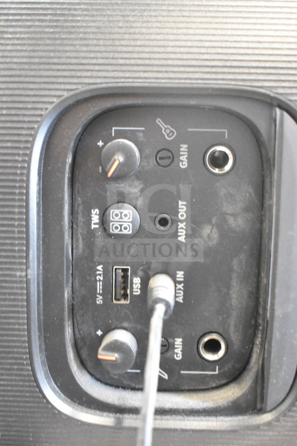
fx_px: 575
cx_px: 148
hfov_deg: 28.9
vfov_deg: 42.3
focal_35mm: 46
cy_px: 223
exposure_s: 1/50
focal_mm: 31
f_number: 4.2
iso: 18000
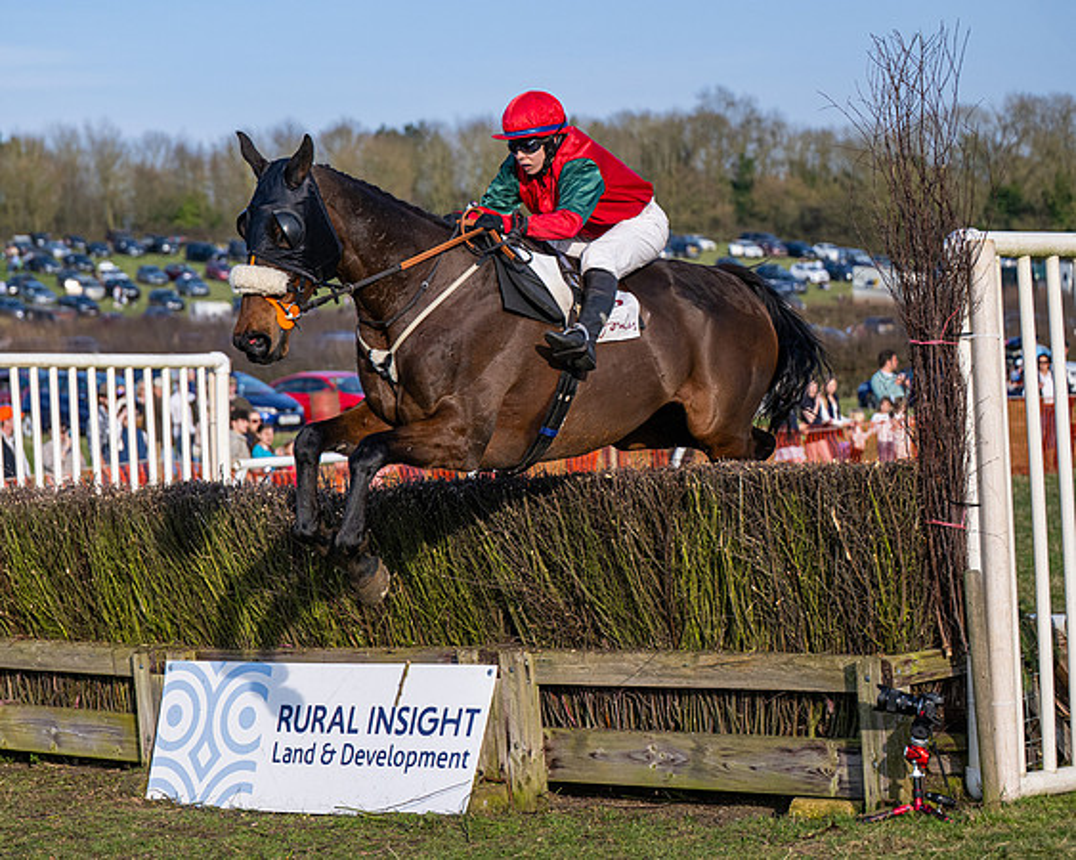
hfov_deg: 19.8
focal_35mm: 97
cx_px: 428
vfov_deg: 15.9
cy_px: 354
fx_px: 3085
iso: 400
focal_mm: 70
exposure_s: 1/5000
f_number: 2.8
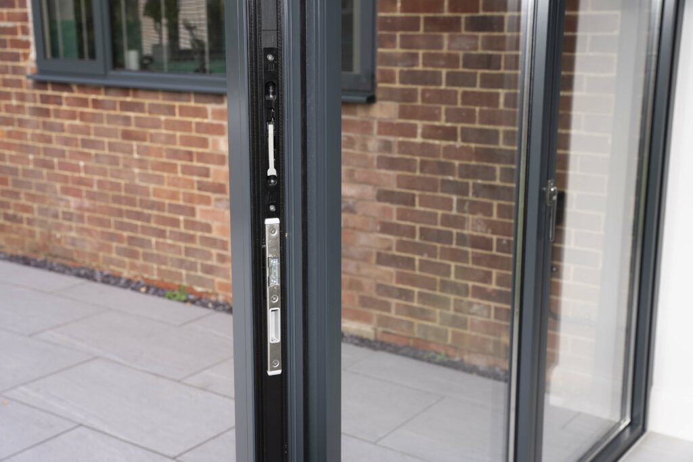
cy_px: 231
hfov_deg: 40.6
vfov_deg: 27.7
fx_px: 938
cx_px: 346
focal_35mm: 49
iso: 250
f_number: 5.6
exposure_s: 1/160
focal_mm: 48.7
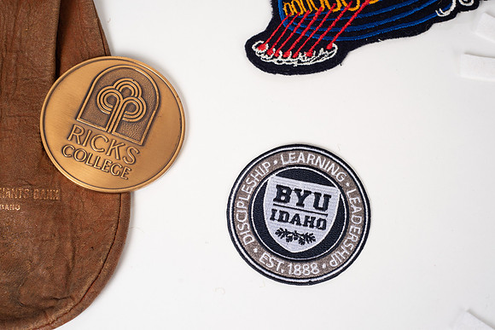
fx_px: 688
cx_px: 248
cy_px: 165
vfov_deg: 27.0
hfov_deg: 39.6
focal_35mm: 50
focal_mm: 50
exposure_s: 1/125
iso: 200
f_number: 6.3
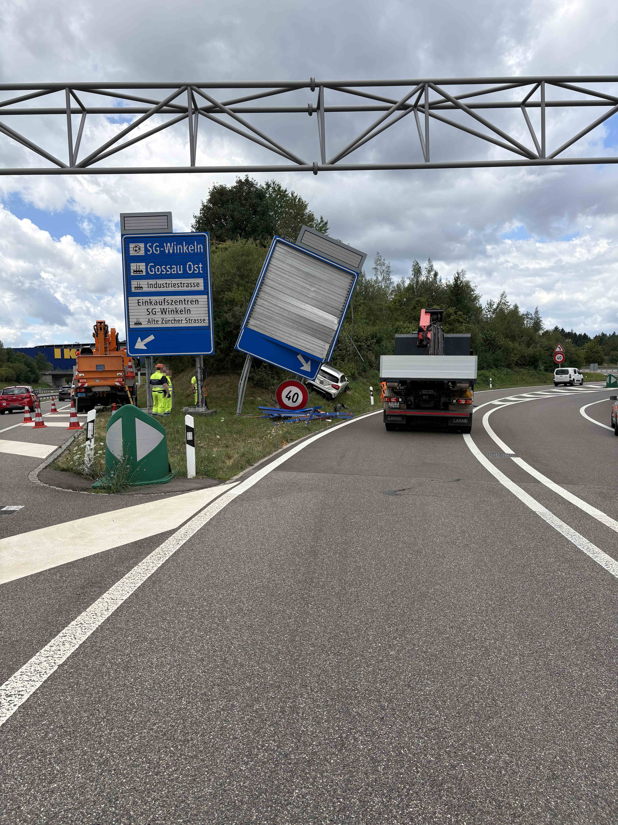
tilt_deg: -2.2
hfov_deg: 53.1
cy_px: 412
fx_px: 619
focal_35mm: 26
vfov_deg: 67.3
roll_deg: +1.0
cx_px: 309
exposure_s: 1/2451
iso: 50
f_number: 1.6
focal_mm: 5.96
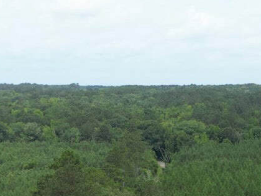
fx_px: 588
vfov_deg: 16.7
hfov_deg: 23.9
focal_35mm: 78
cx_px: 266
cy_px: 317
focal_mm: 6.7
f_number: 1.7
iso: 150
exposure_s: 1/2000
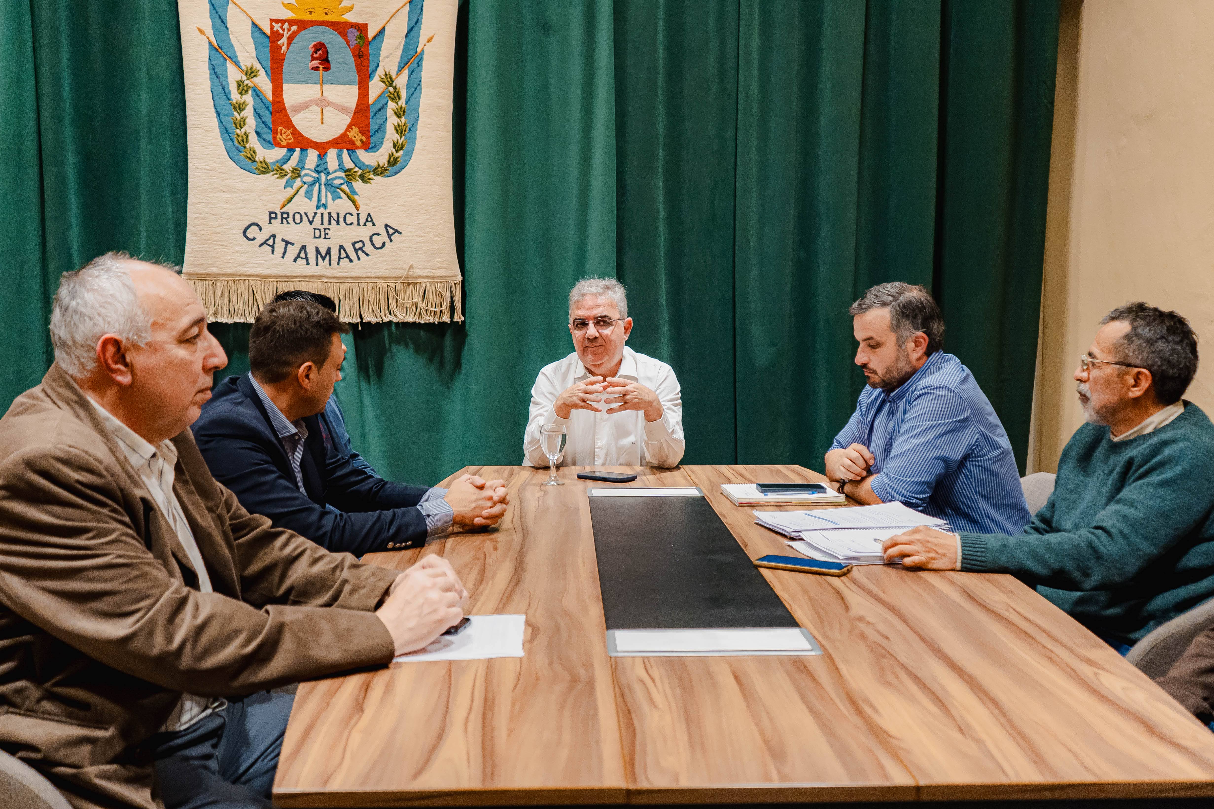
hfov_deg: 55.6
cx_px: 592
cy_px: 404
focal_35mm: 34
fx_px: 1150
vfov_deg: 38.8
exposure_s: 1/200
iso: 2500
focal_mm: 28
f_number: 3.5
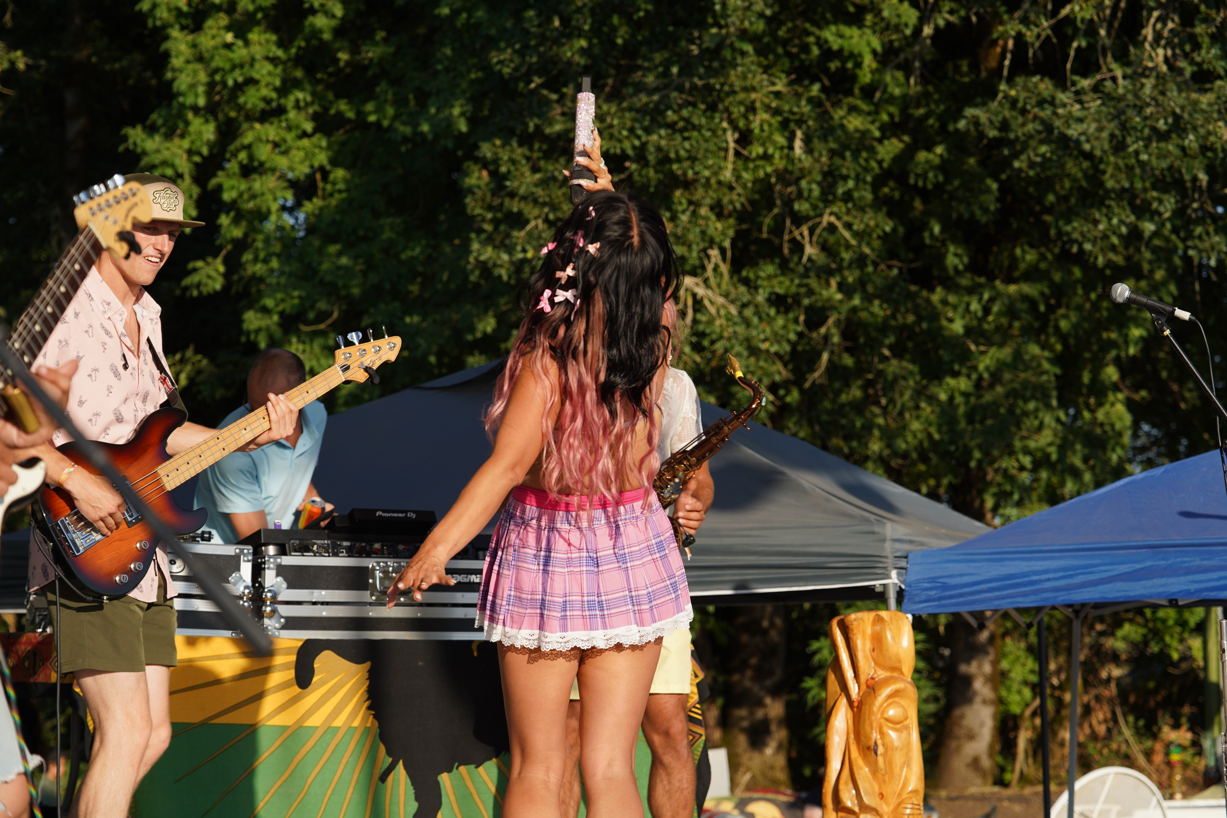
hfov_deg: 19.5
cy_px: 409
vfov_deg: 13.0
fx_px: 3578
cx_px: 614
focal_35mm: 105
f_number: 5.6
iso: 100
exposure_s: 1/320
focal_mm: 105
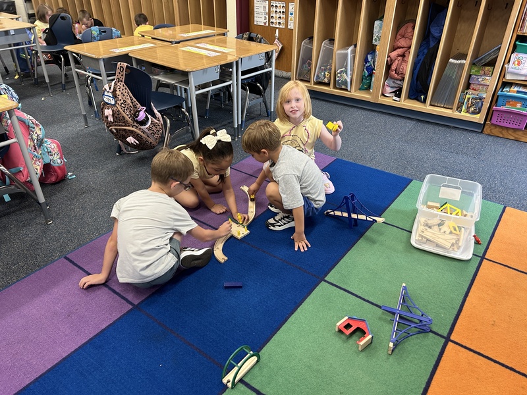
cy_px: 198
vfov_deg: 53.1
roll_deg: +0.7
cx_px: 264
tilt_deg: -33.3
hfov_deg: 67.3
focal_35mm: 26
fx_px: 396
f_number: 1.5
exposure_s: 1/60
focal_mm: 5.7
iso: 160
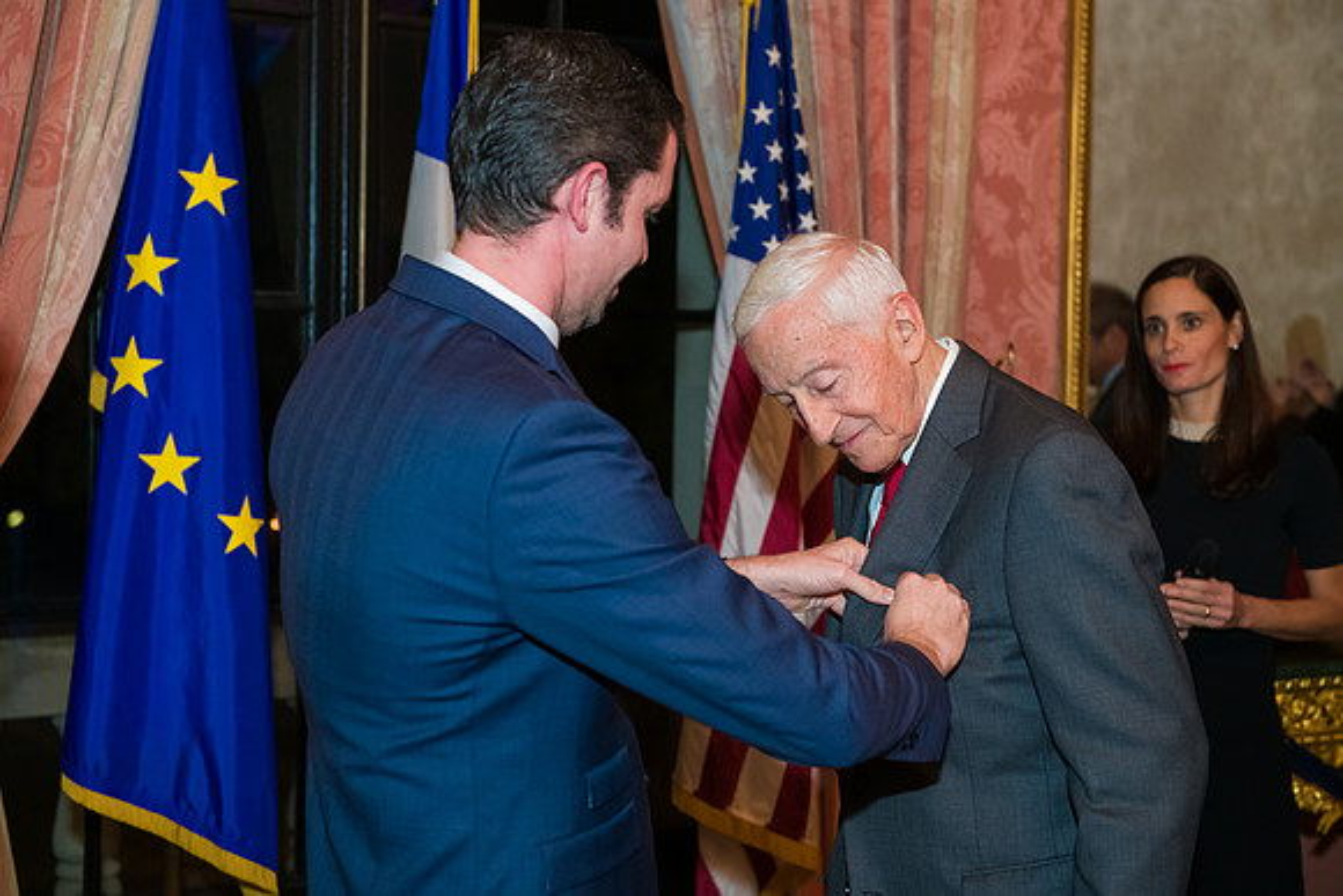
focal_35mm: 58
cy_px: 448
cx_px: 672
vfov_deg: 23.4
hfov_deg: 34.5
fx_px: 2164
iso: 3200
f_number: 4
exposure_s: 1/100
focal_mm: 58
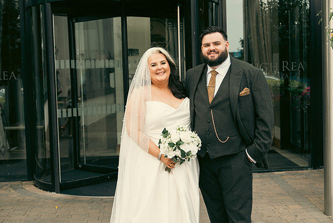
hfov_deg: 29.6
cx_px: 166
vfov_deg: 20.0
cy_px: 112
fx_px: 629
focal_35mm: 68
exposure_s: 1/250
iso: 200
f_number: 5
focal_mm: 68
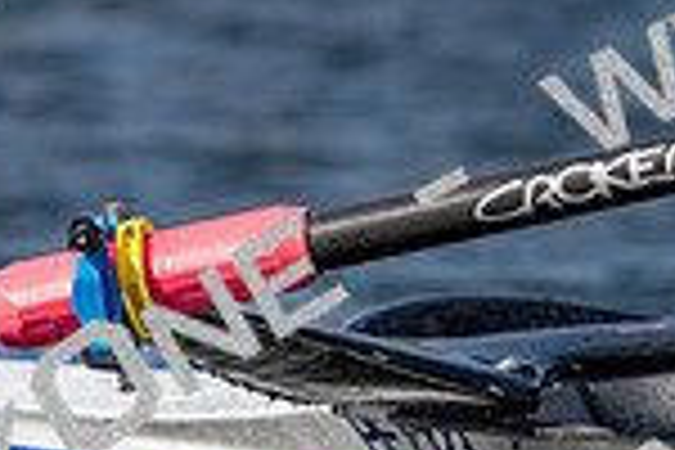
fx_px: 24111
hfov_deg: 1.6
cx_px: 1098
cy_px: 164
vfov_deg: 1.1
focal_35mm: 1286
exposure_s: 1/1600
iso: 125
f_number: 6.3
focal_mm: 332
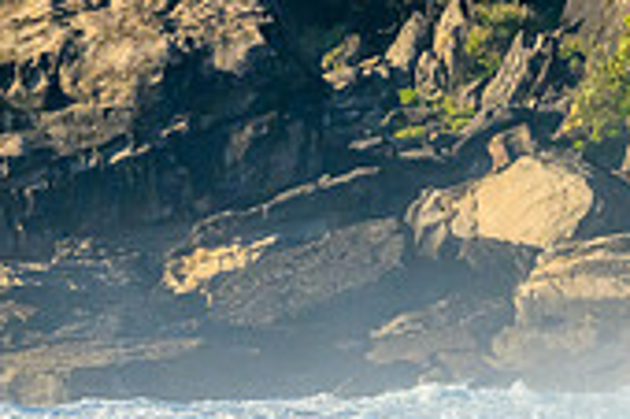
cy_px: 545
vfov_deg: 0.7
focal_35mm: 1875
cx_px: 1031
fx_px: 32780
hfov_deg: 1.1
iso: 1000
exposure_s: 1/2000
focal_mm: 400
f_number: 9
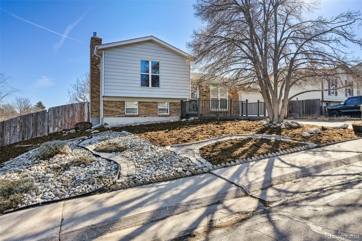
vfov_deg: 60.7
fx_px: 206
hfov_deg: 82.6
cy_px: 120
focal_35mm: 20
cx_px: 181
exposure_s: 1/320
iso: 400
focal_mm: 20.5
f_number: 10
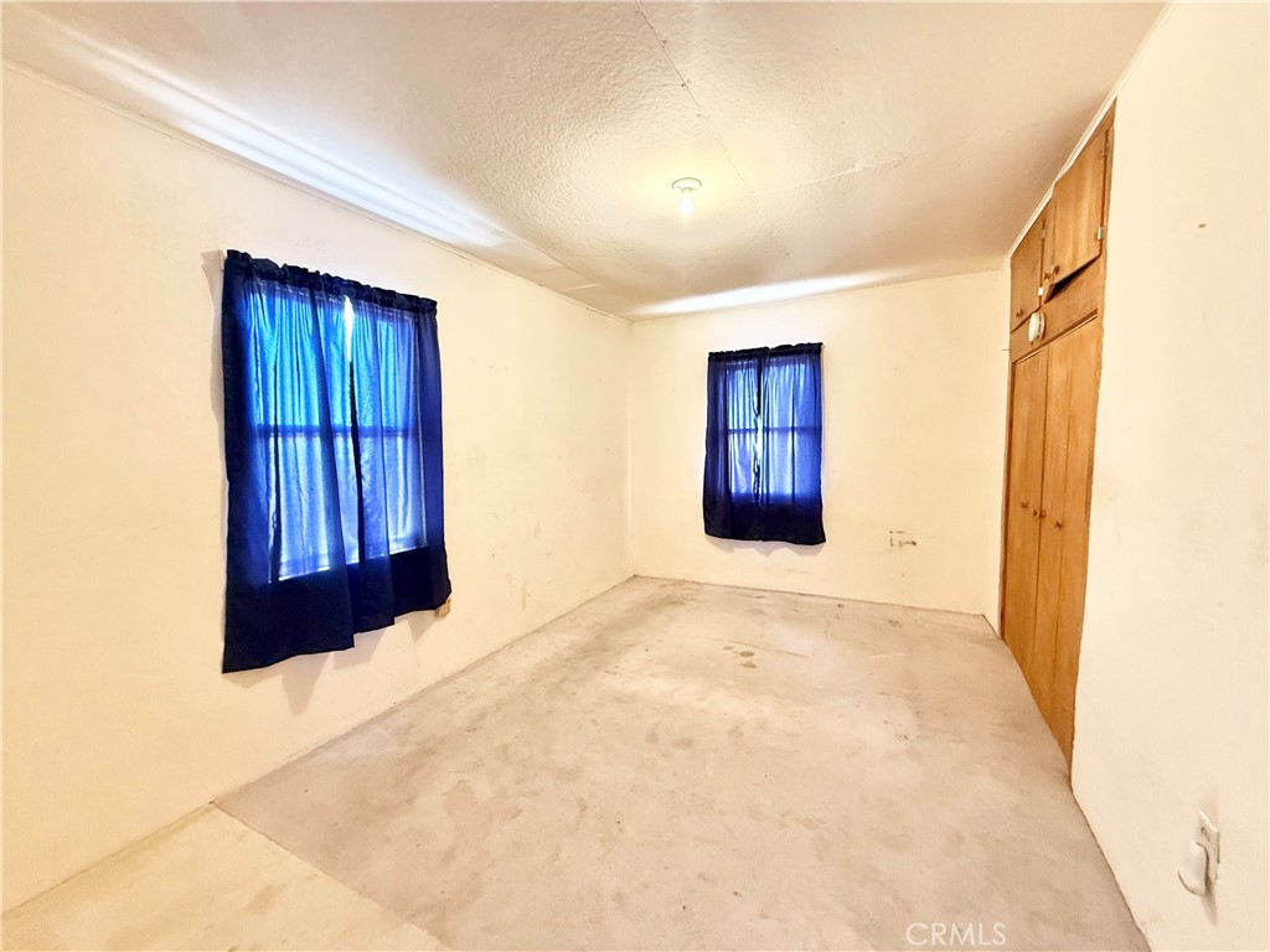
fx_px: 514
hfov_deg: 102.1
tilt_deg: -4.7
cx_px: 635
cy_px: 476
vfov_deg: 85.7
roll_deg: +0.3
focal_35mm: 14
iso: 500
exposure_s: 1/60
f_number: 2.2
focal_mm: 2.22
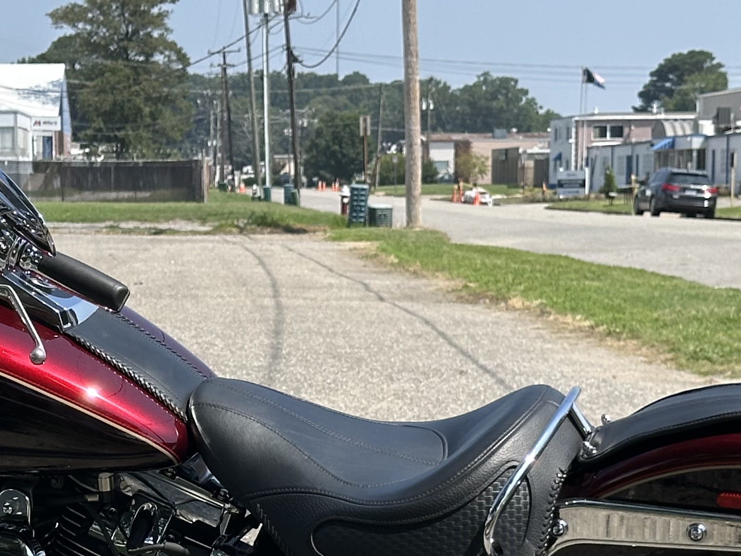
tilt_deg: -6.6
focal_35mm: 128
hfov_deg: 15.3
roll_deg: -1.1
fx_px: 2740
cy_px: 547
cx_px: 203
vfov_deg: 11.5
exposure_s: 1/2597
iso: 64
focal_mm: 6.86
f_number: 1.78
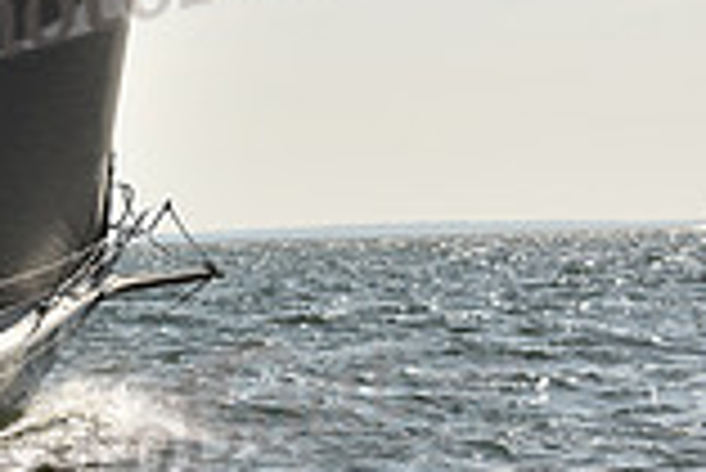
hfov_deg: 7.8
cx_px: -337
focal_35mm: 259
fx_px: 5084
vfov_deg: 5.3
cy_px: 263
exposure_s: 1/1000
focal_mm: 70
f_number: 5
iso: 250
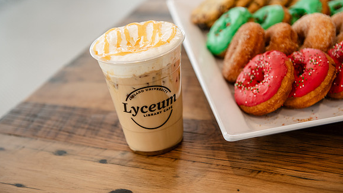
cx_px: 171
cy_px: 85
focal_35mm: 59
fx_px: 536
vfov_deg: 20.3
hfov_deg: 35.5
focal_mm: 56
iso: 500
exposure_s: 1/200
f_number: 3.5
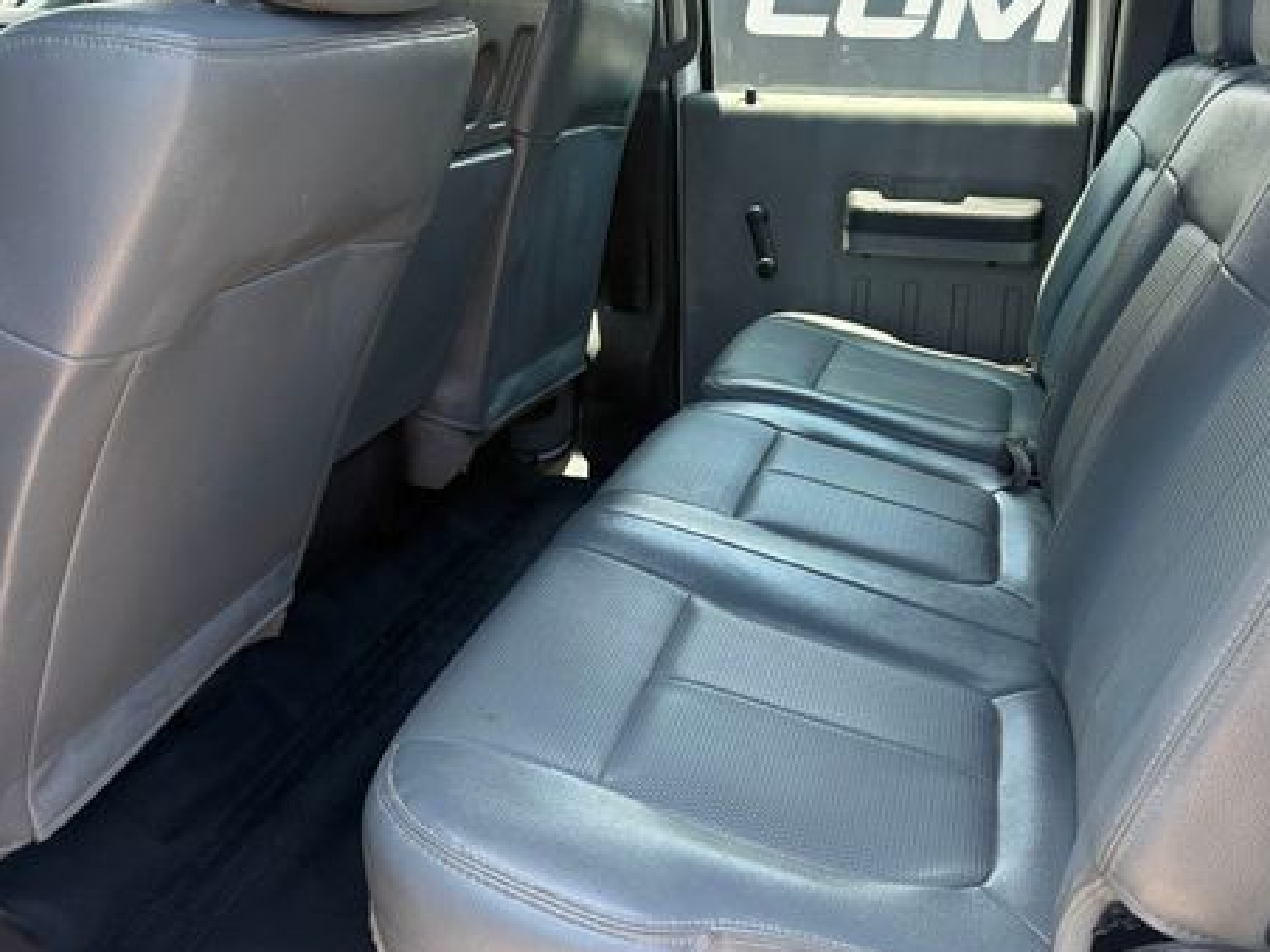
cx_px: 714
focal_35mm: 34
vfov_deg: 41.2
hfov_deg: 53.8
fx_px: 1247
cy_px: 306
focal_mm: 6.76
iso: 100
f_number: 1.78
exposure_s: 1/481
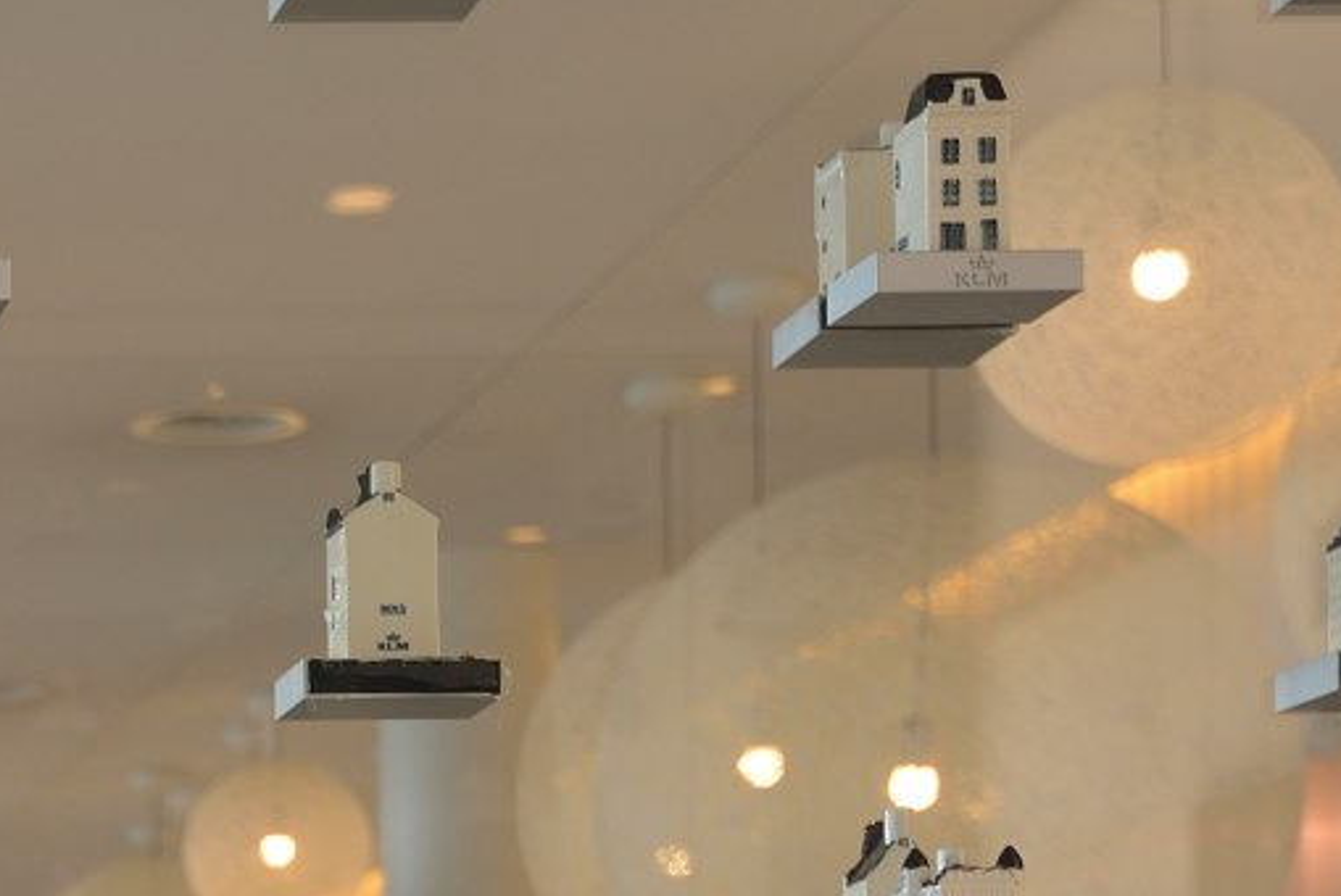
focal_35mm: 132
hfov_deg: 14.6
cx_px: -619
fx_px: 4920
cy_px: 1364
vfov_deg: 10.1
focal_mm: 35
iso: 400
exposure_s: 1/160
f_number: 4
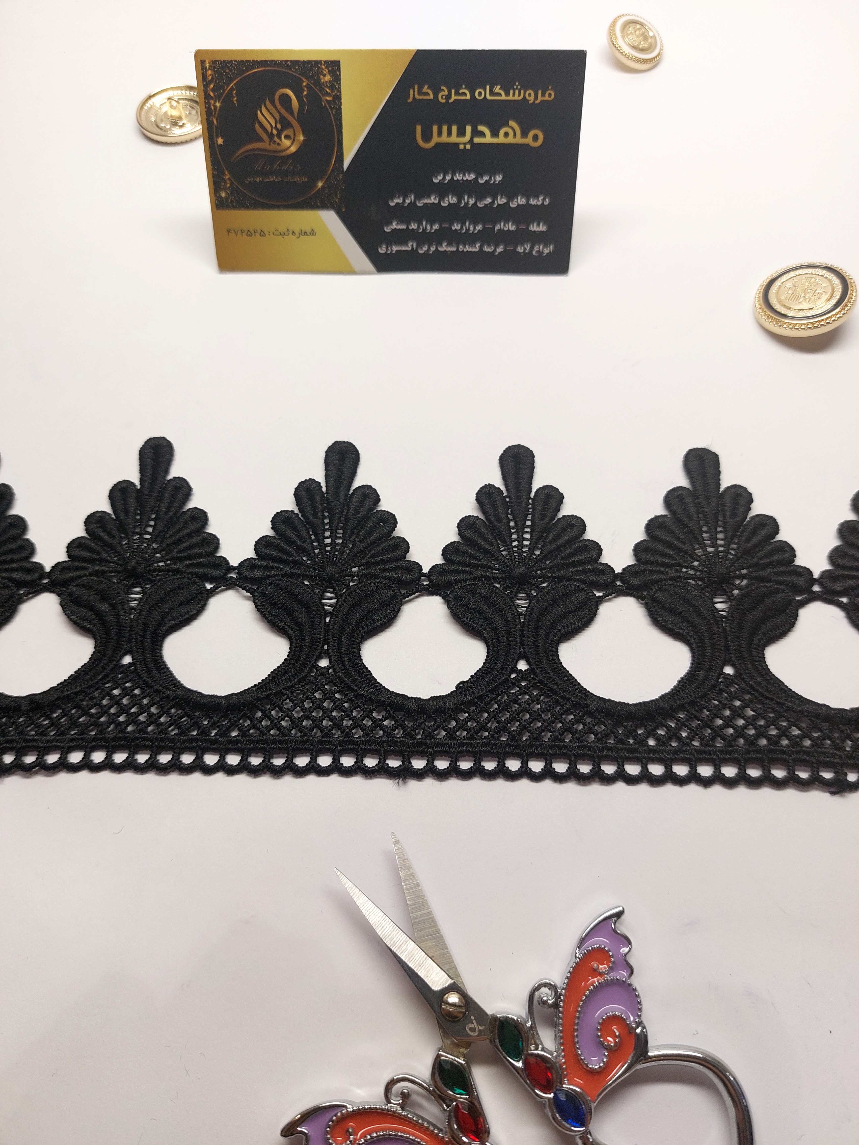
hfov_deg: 56.8
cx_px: 430
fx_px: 794
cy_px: 572
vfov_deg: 71.6
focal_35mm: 24
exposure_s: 1/139
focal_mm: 5.23
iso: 25
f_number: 1.8
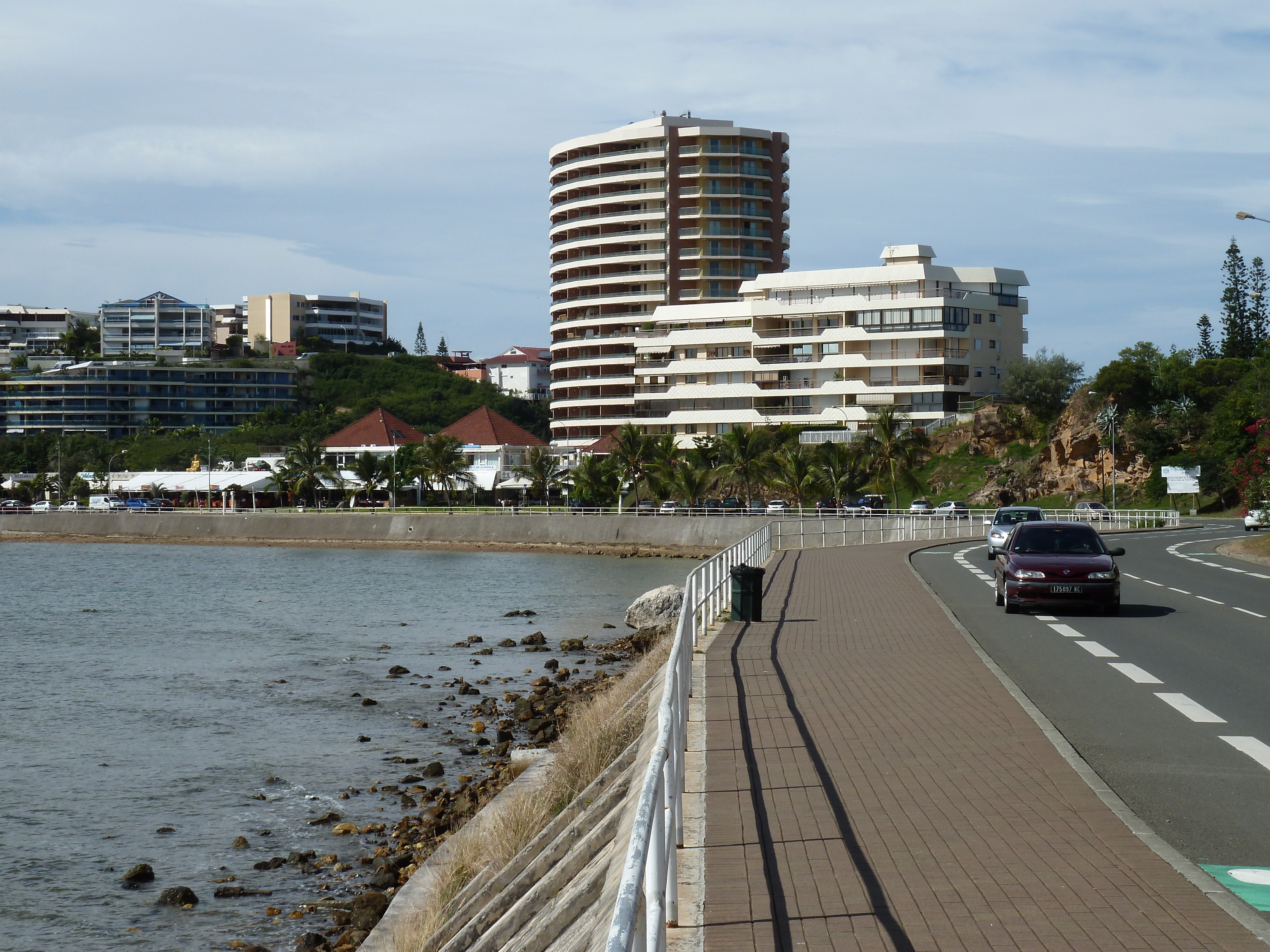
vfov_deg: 20.4
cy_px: 476
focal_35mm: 72
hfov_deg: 27.0
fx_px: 2642
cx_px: 635
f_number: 5.6
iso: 80
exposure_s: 1/500
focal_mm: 11.9
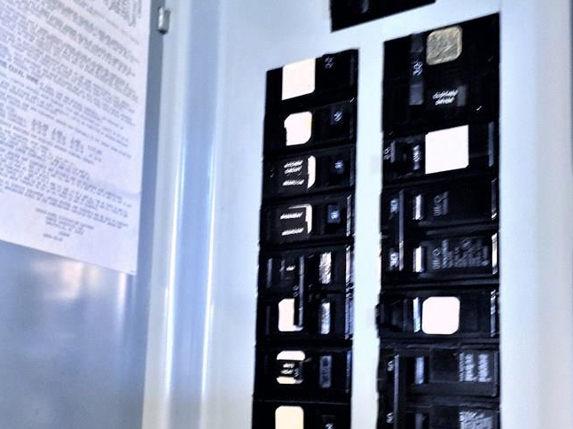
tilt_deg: +8.6
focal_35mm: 46
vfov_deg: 31.3
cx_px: 237
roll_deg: -1.7
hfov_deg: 41.1
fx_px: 761
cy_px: 283
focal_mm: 4.15
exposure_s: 1/15
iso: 250
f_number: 2.2
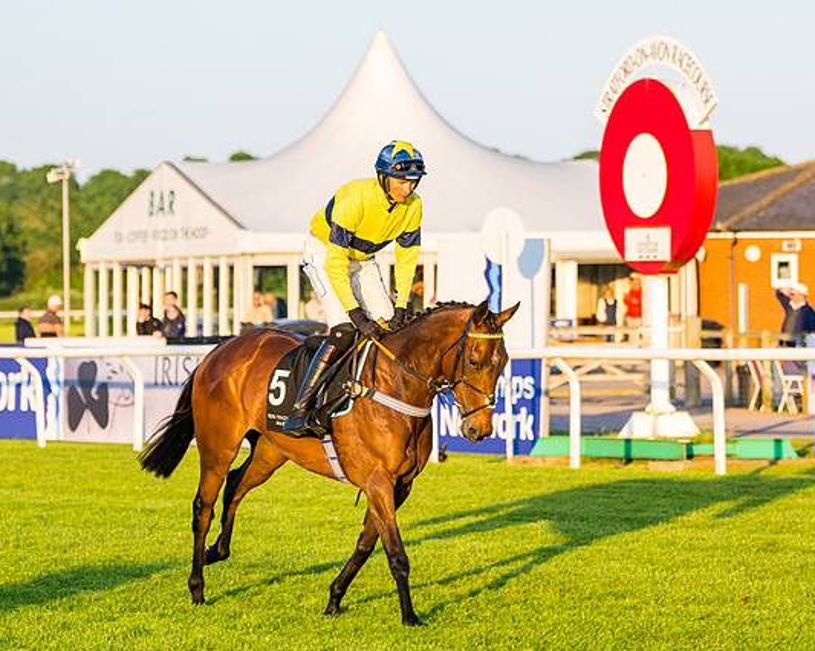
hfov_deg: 9.0
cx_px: 488
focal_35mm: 215
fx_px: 5184
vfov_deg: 7.2
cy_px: 429
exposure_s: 1/640
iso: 400
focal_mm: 130
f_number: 4
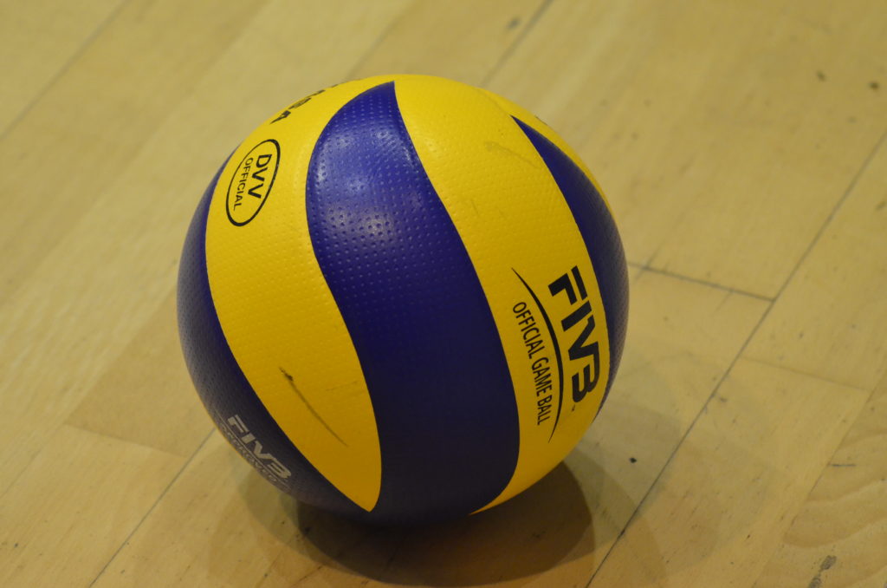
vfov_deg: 8.3
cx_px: 444
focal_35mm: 165
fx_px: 4057
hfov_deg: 12.5
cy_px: 294
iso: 3200
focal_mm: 110
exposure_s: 1/320
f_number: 4.5
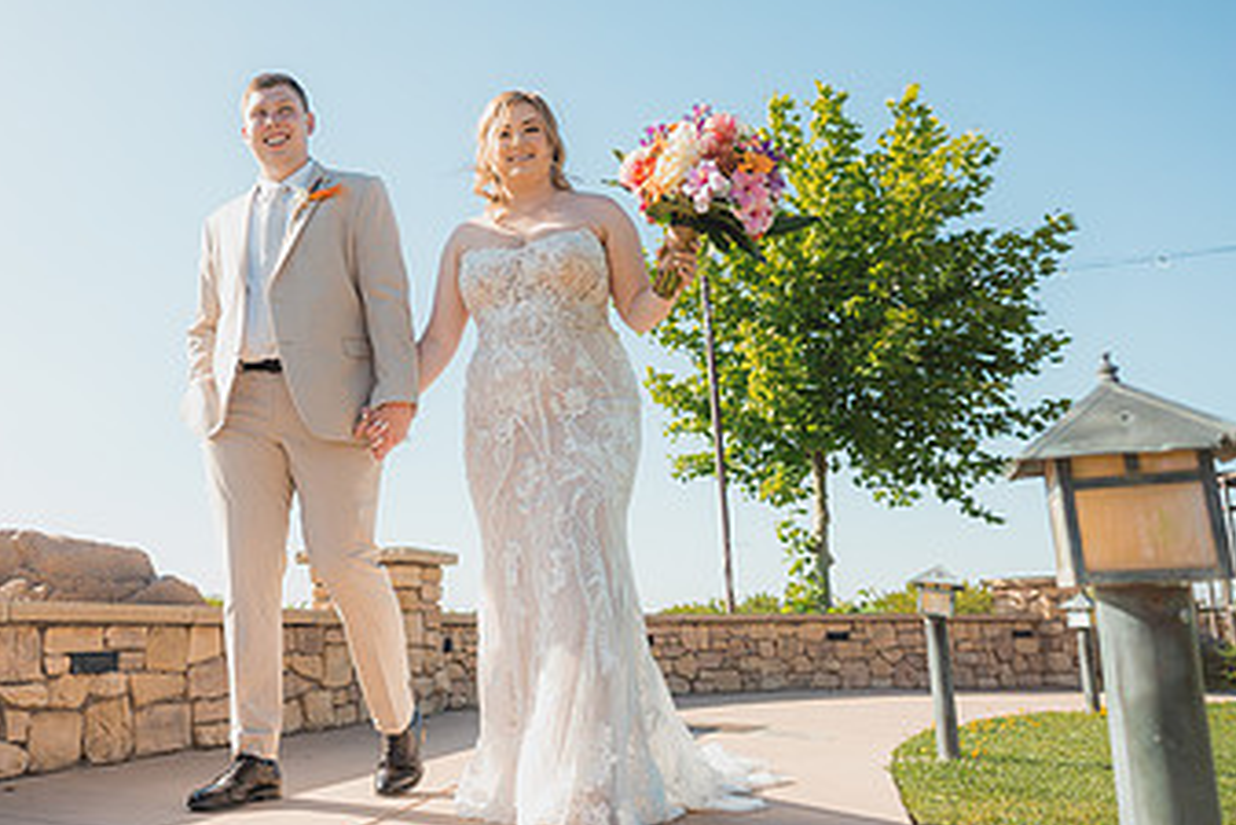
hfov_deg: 56.2
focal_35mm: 31
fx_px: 1065
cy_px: 427
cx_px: 260
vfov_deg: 42.4
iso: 125
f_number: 2.8
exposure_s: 1/640
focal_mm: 18
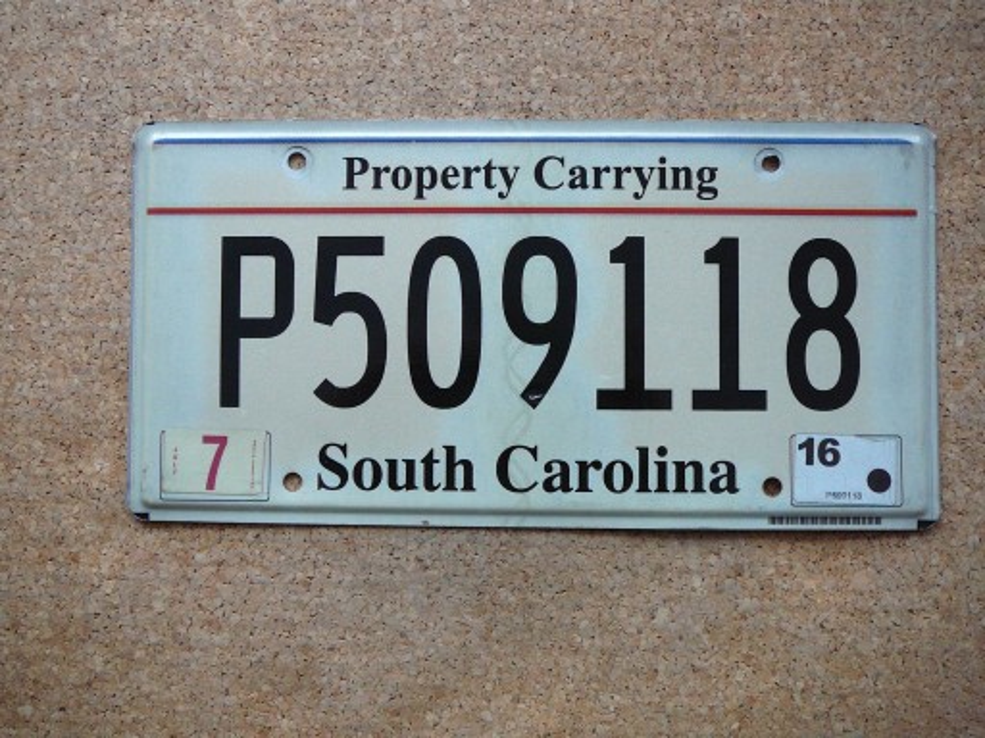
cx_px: 492
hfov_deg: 52.6
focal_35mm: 35
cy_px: 369
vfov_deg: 40.7
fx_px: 996
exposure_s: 1/25
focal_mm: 5.2
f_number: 2.8
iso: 200
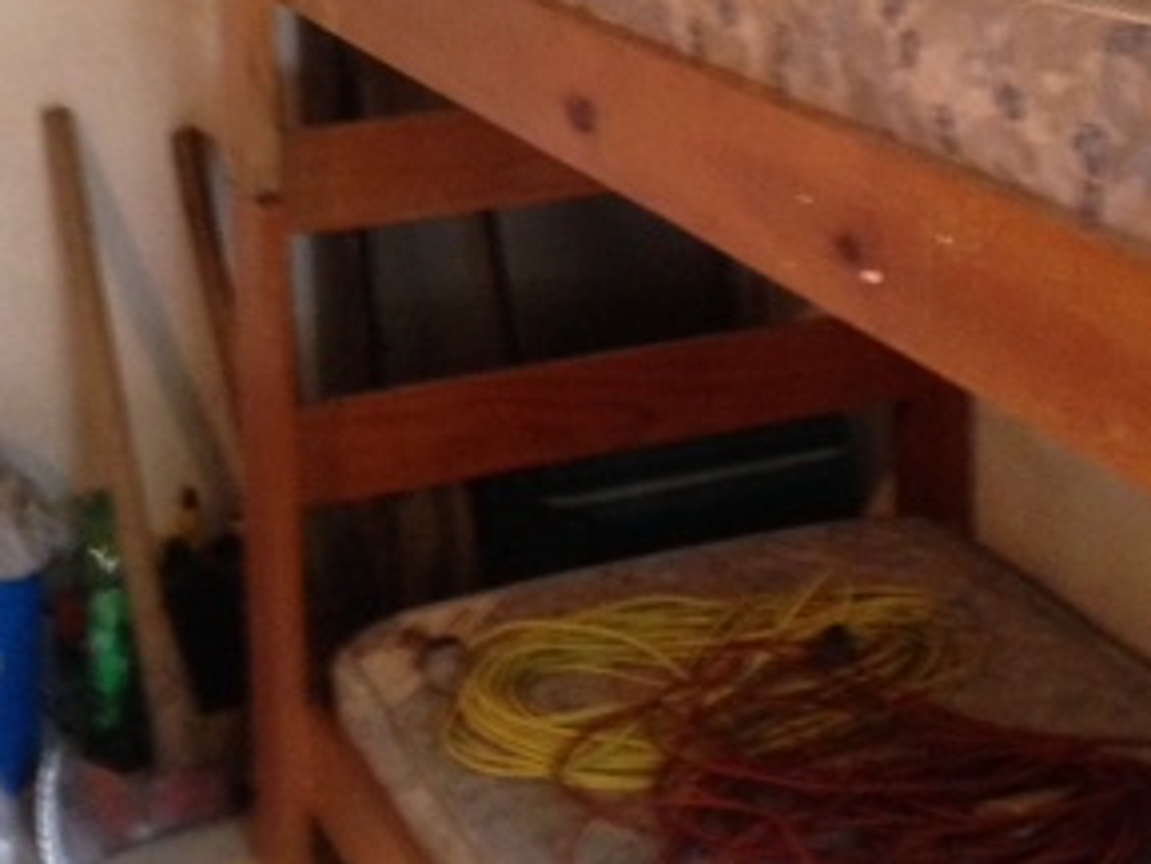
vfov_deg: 19.6
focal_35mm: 73
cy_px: 20
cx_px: 510
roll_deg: +2.0
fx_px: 2428
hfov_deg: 26.6
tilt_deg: -7.6
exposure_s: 1/15
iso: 400
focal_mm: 4.12
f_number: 2.4
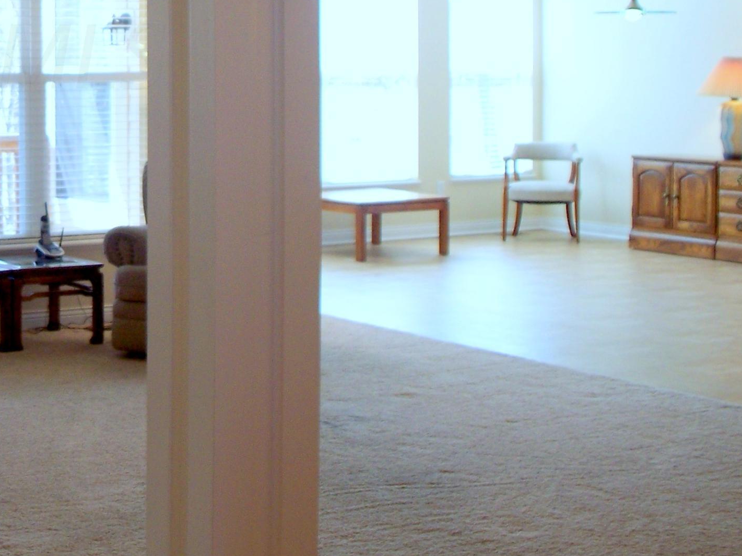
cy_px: 55
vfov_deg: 19.0
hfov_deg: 24.5
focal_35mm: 76
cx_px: 8
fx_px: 1629
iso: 100
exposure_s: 1/60
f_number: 2.8
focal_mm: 7.54
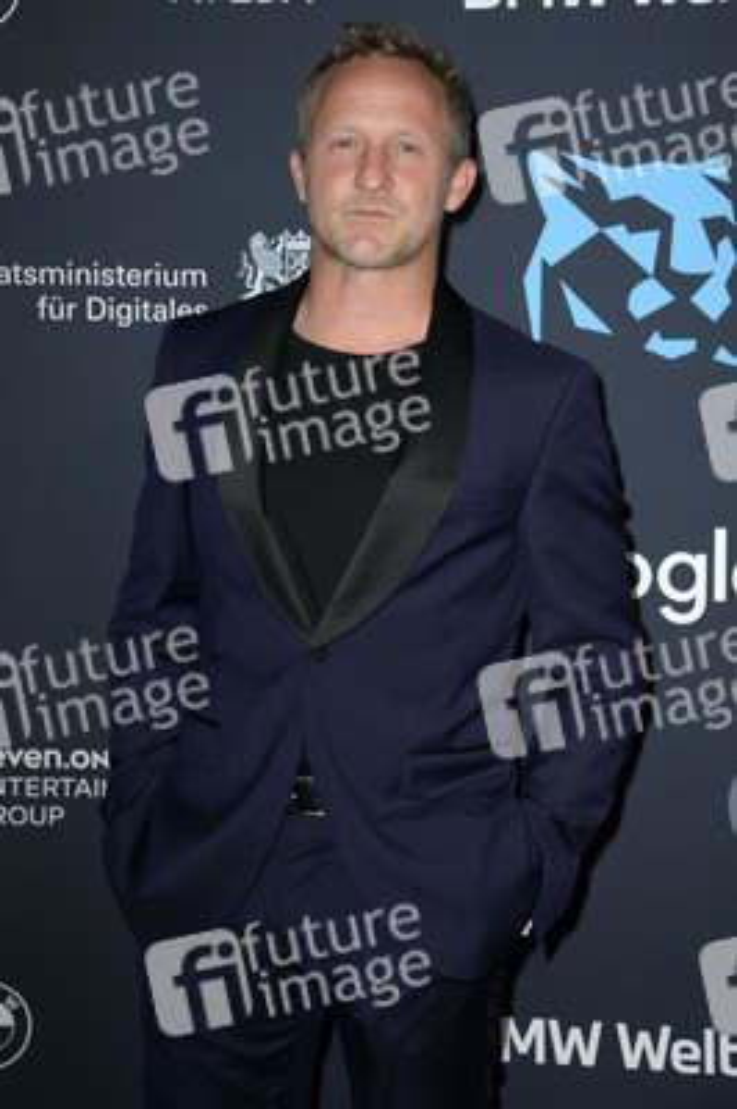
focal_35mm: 90
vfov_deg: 22.6
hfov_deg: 15.2
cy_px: 554
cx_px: 368
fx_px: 2768
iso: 800
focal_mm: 90
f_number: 5.6
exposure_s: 1/250
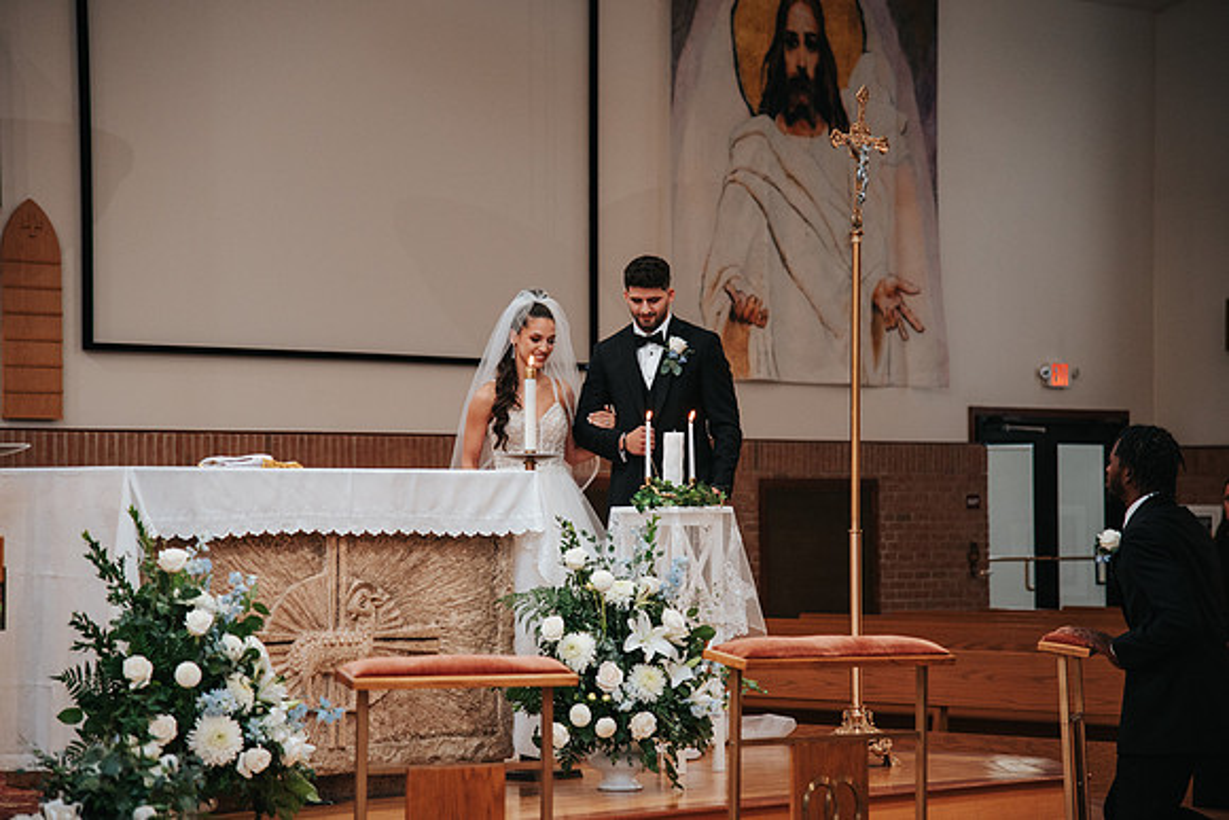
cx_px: 614
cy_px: 410
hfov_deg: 17.8
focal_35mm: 115
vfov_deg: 12.0
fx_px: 3916
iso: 1000
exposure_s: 1/200
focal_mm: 110
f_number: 4
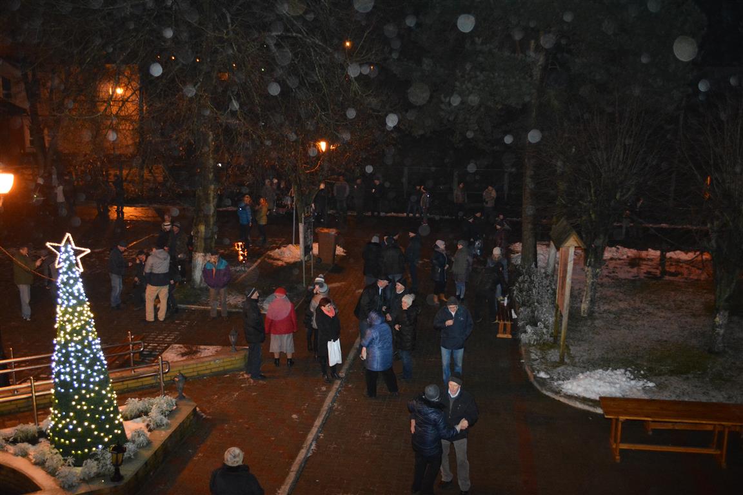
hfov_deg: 53.1
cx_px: 372
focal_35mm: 36
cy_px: 248
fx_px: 743
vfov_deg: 36.9
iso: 3200
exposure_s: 1/60
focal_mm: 24
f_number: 4
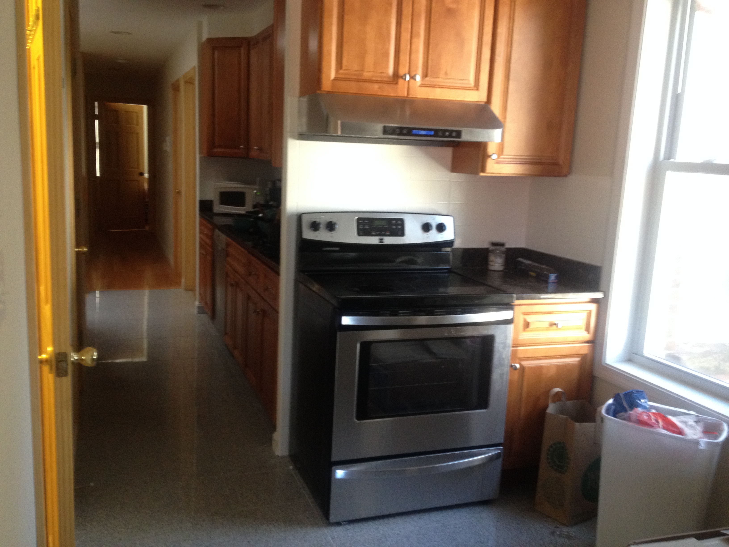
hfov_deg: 52.6
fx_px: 737
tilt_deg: -11.4
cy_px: 274
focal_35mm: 35
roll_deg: -0.3
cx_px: 364
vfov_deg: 40.7
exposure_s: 1/20
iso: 200
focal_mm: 4.28
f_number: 2.4
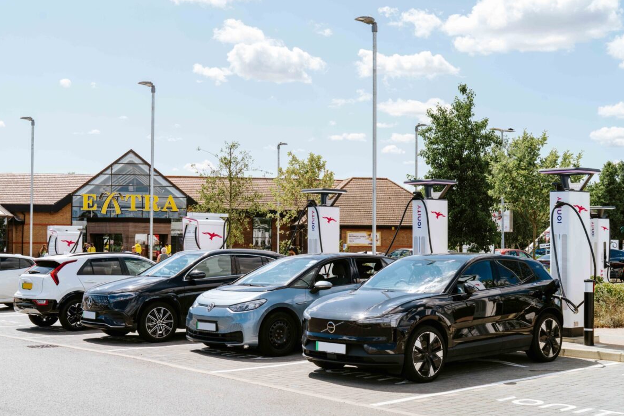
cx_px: 308
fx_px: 884
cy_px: 210
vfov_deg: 26.5
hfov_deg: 38.9
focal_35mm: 51
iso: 80
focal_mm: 50
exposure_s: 1/320
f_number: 7.1
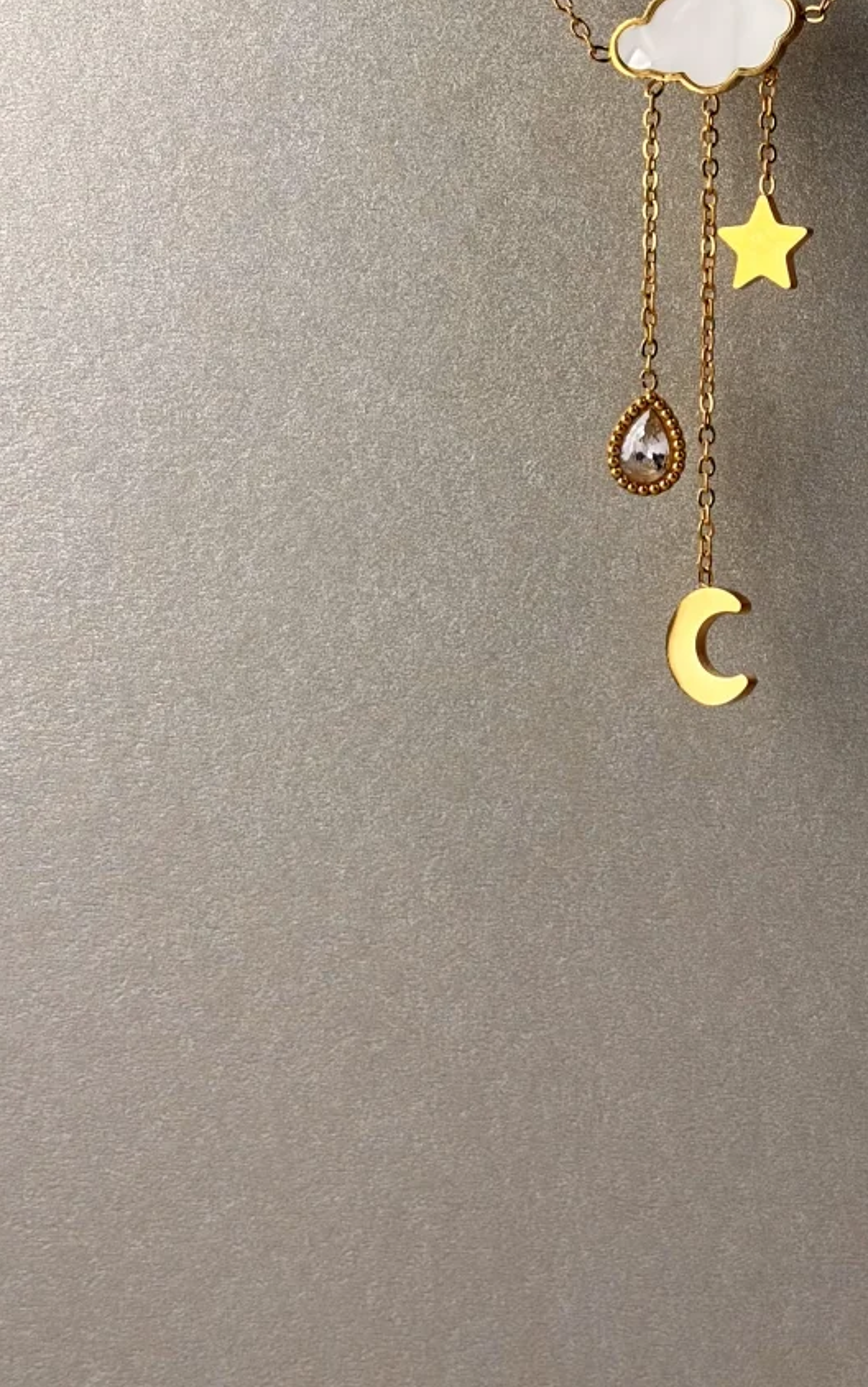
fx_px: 3555
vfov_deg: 21.7
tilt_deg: +0.3
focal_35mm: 94
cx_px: 710
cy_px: 235
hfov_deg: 13.8
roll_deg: -0.5
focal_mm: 5.96
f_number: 1.6
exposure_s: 1/1032
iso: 32
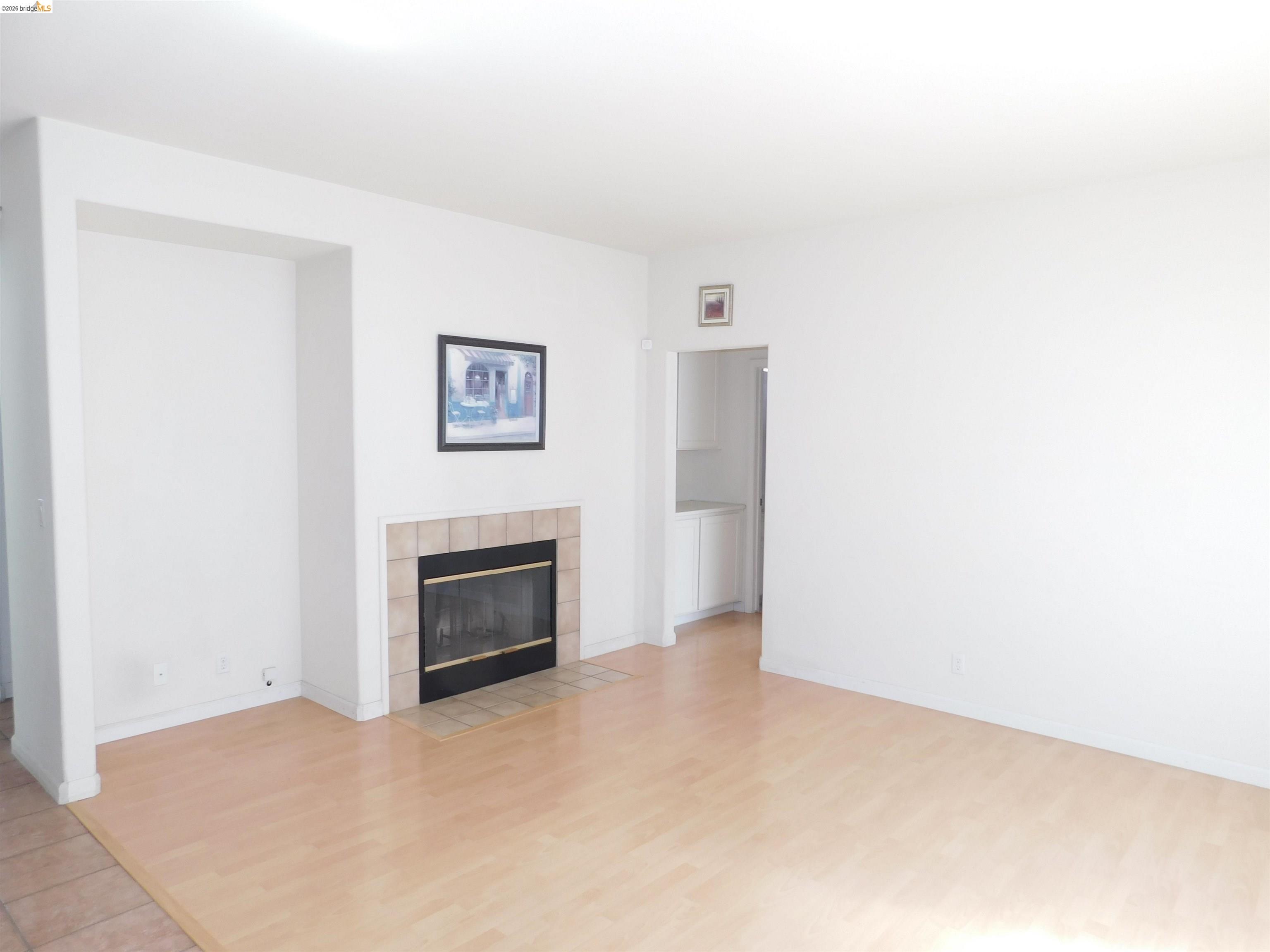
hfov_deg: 73.9
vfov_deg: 58.9
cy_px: 476
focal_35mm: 23
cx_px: 635
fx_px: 844
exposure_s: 1/30
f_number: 3
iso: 125
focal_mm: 4
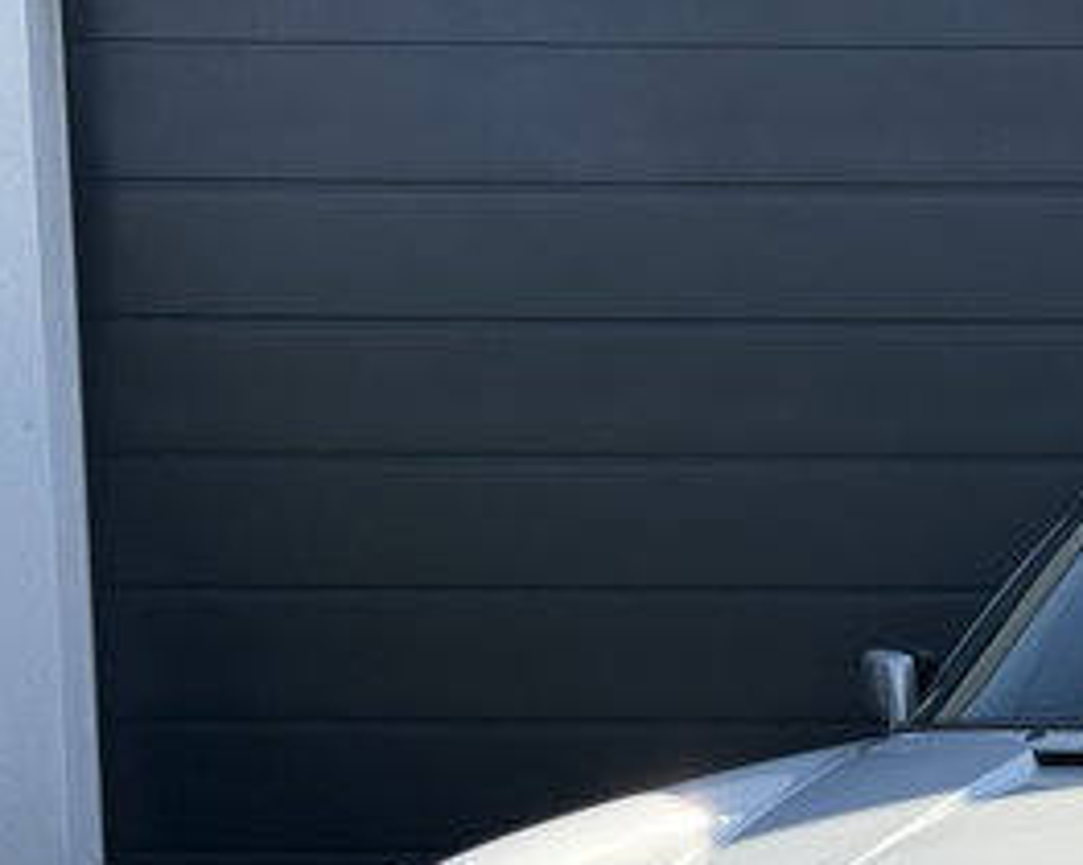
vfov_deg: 11.1
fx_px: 4388
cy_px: 980
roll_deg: +0.0
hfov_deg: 13.7
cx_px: 1272
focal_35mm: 137
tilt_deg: -8.9
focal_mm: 6.76
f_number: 1.78
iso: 64
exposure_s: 1/2976
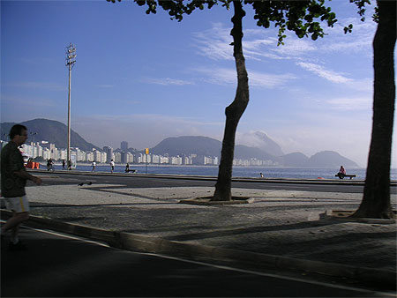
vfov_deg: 37.8
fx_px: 436
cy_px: 149
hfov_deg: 49.0
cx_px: 198
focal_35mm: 38
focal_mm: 6
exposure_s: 1/250
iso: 50
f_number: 6.7
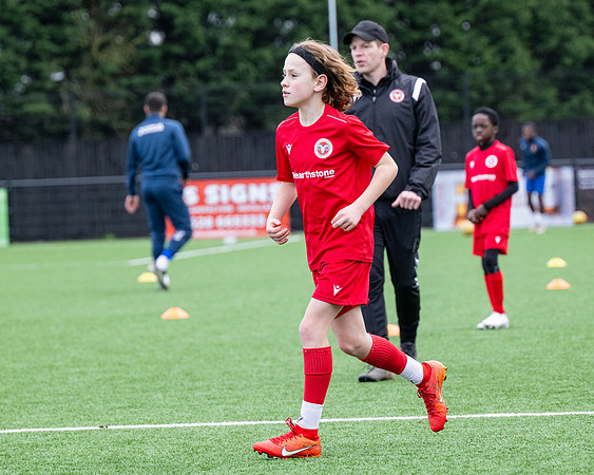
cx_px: 390
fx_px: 3961
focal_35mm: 225
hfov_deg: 8.6
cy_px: 284
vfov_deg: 6.9
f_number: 4
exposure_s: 1/1250
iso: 800
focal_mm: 140
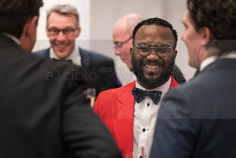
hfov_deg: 15.2
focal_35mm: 135
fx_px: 885
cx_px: 118
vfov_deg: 10.2
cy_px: 79
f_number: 2.8
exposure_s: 1/80
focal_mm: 135
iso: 6400
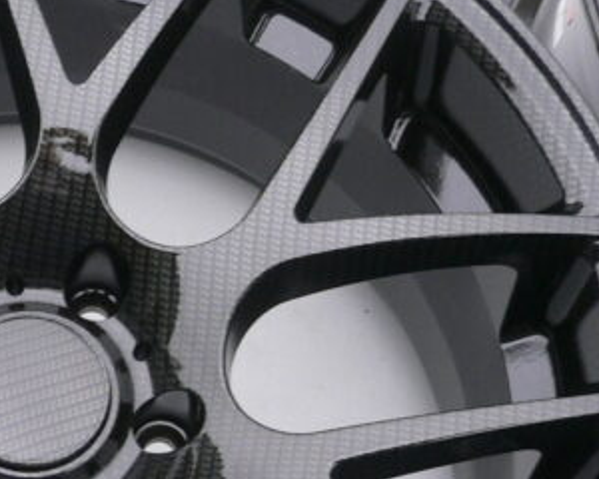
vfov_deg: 16.8
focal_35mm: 91
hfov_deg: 20.7
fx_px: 1613
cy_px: 375
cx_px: 88
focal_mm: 5.8
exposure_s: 1/60
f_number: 2.8
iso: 100
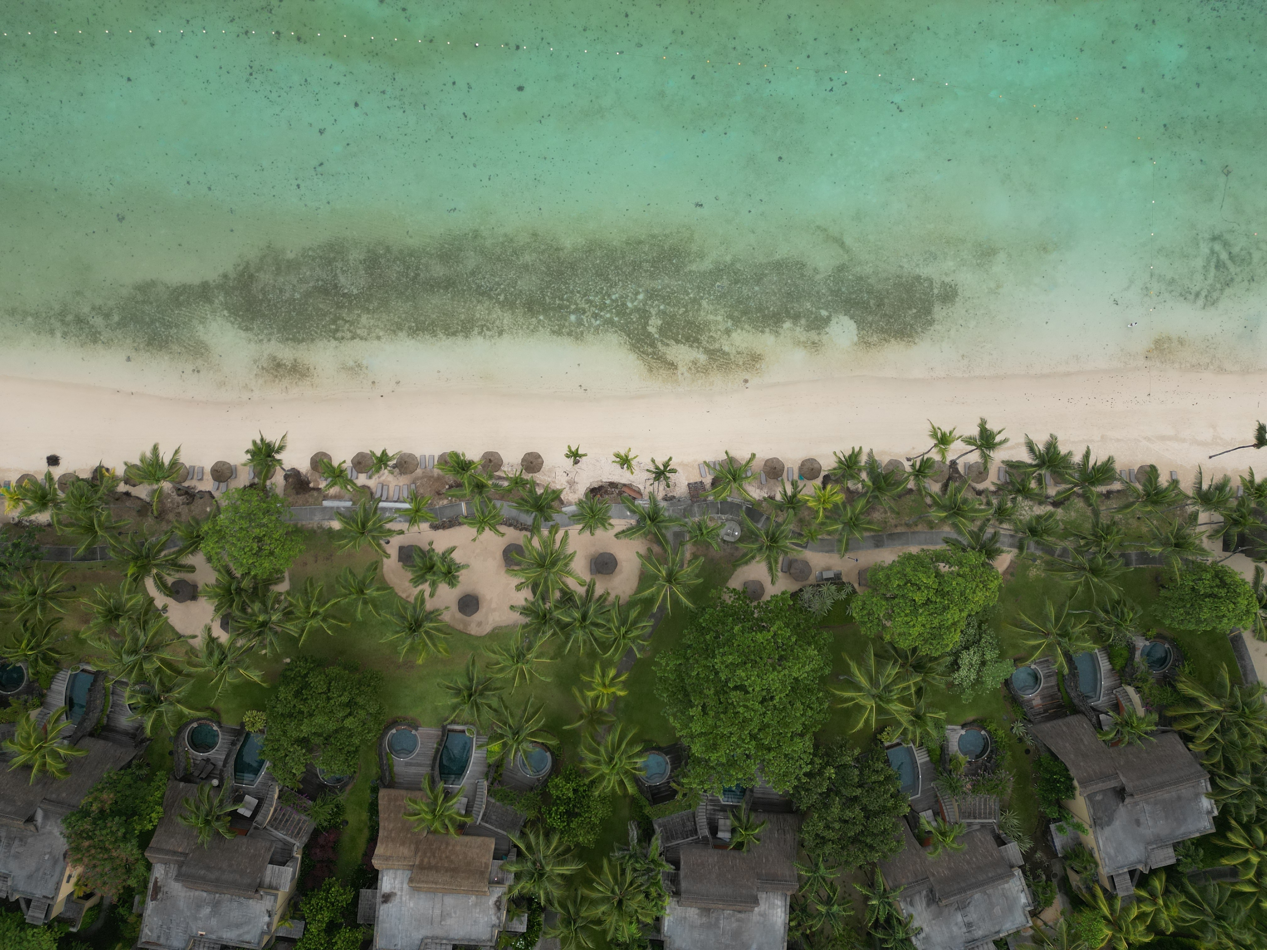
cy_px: 475
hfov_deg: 71.6
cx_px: 634
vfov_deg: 56.8
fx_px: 878
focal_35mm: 24
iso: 110
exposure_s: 1/640
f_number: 1.7
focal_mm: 6.72
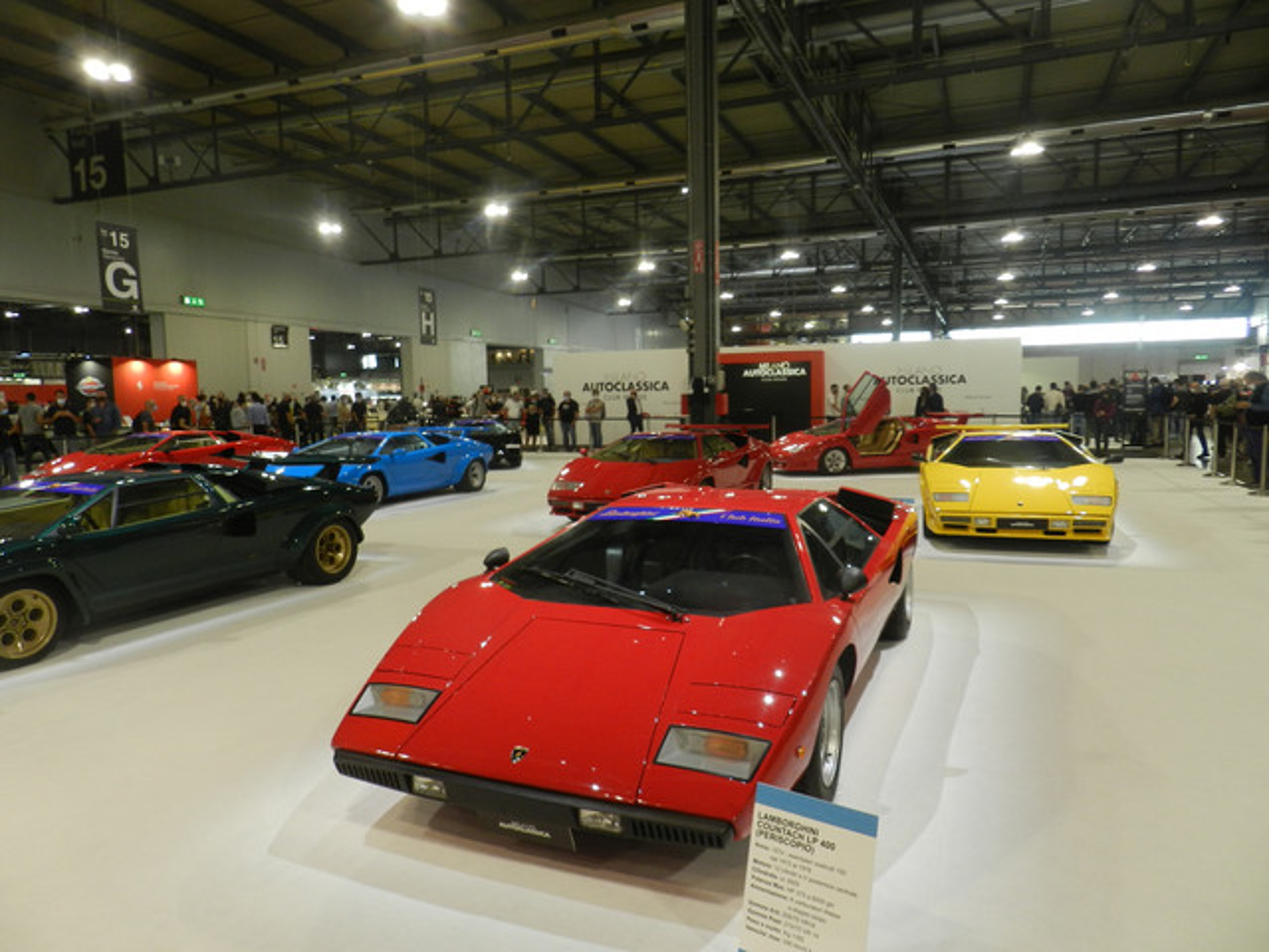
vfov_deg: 58.9
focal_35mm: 23
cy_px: 476
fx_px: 843
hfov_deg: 73.9
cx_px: 634
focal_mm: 4
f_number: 3.4
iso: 200
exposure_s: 1/30
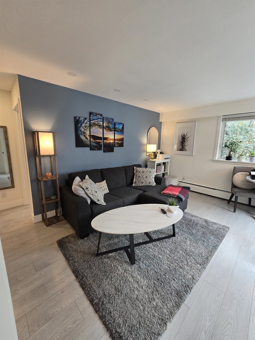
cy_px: 170
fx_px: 128
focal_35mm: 13
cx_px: 128
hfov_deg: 89.9
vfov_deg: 106.2
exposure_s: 1/60
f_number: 2.2
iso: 250
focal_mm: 2.2
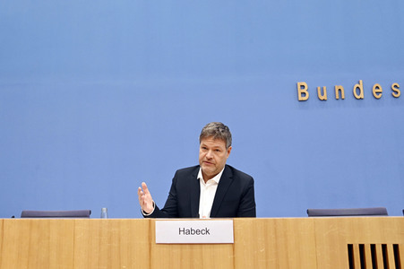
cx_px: 202
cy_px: 134
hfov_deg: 58.8
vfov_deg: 41.1
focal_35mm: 32
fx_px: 359
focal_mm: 32
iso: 5000
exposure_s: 1/500
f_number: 5.6
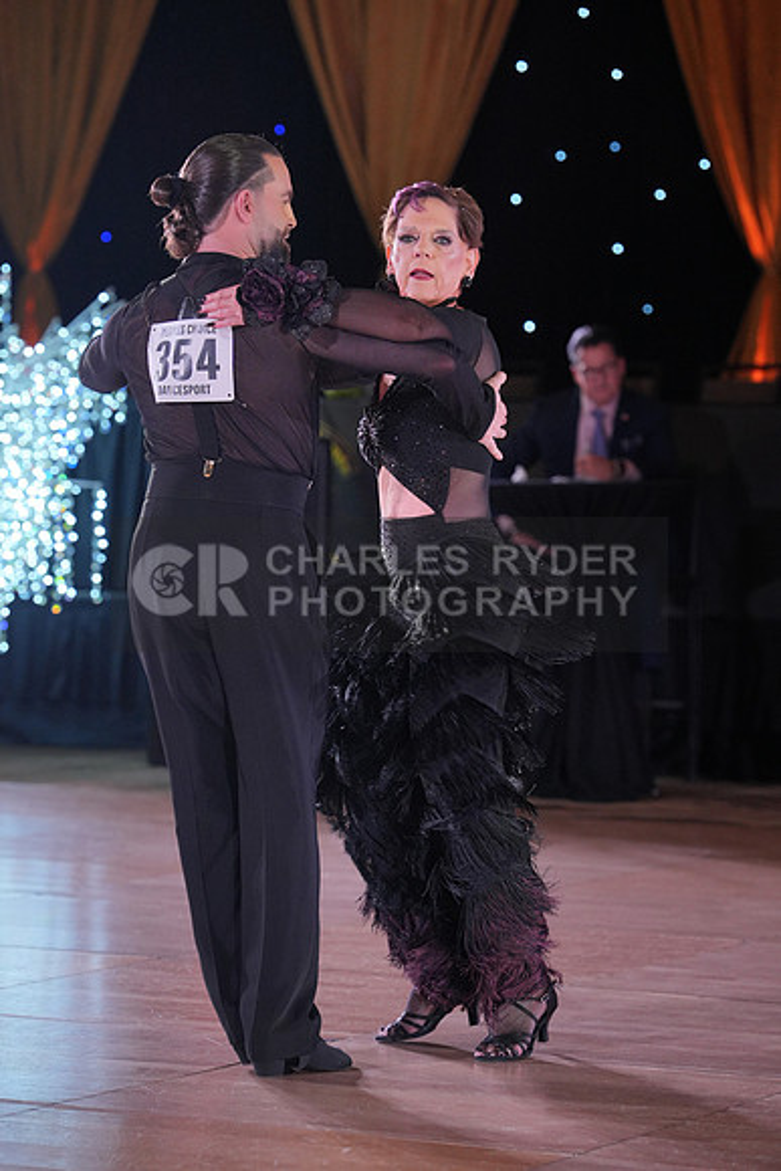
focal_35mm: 132
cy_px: 586
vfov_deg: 15.5
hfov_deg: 10.4
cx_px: 390
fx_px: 4293
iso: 1600
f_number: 4
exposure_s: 1/400
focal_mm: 132
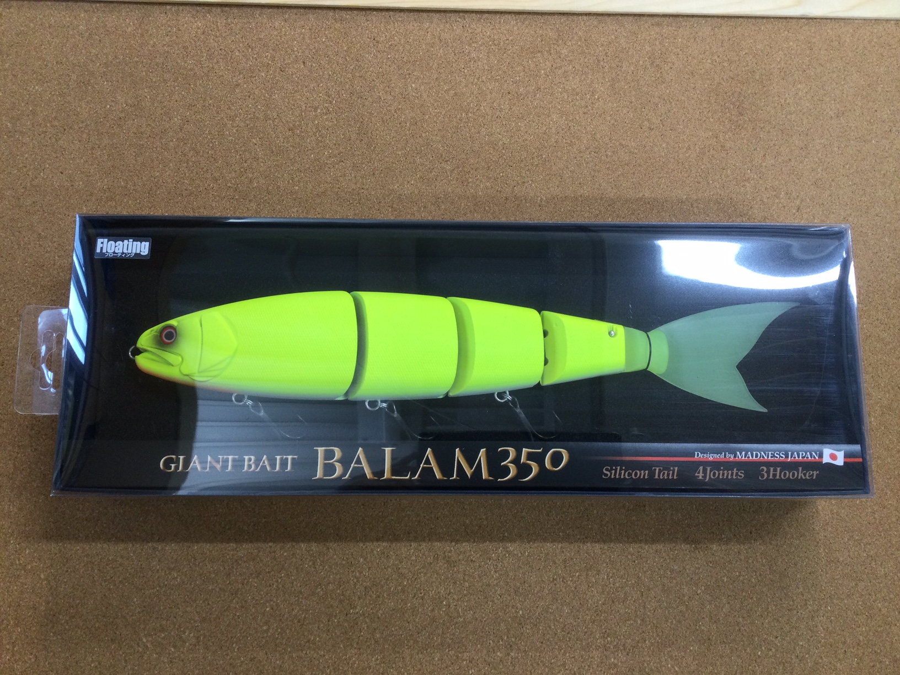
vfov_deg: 45.4
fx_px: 806
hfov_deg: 58.4
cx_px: 450
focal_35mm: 31
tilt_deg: -80.1
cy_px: 338
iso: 50
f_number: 2.4
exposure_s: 1/30
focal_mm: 3.3
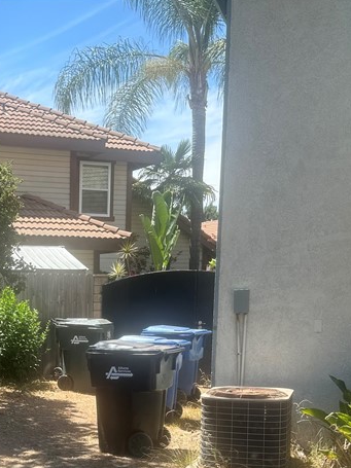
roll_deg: -0.3
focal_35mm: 54
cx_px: 17
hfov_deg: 25.9
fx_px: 730
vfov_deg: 34.2
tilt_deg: -5.0
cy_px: 389
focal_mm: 6.86
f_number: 1.78
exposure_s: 1/1393
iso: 80
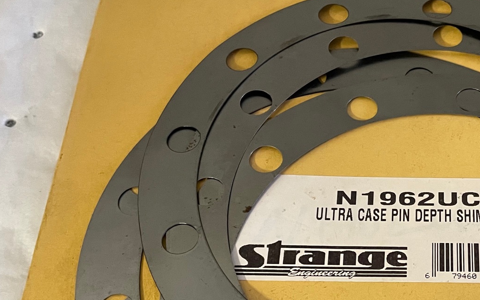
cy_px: 302
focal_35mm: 54
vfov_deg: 23.0
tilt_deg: -63.5
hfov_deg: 35.2
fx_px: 706
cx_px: 438
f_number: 1.6
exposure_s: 1/50
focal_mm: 4.2
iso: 400
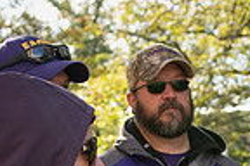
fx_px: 979
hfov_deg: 14.3
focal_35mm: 141
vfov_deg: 9.5
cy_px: 248
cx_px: 253
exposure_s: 1/800
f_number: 4.5
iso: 320
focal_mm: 35
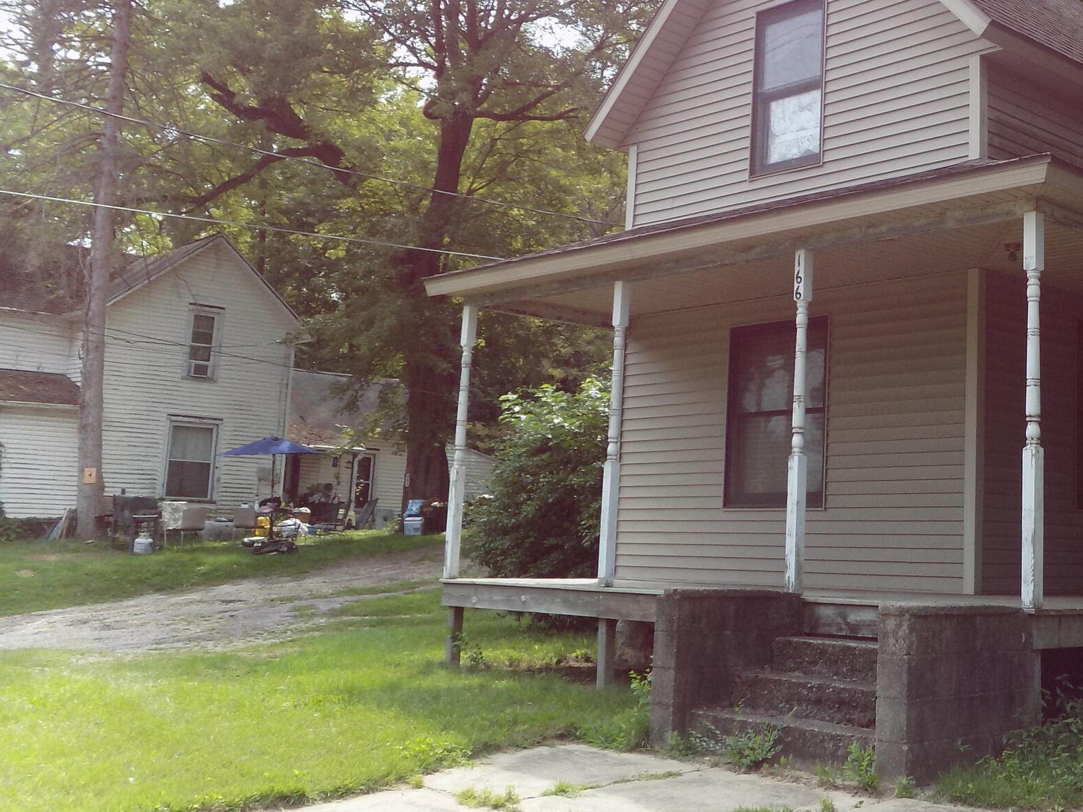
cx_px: 907
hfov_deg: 40.7
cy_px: 293
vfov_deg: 32.7
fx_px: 1377
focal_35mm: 44
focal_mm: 4
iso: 80
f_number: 3.1
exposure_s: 1/320
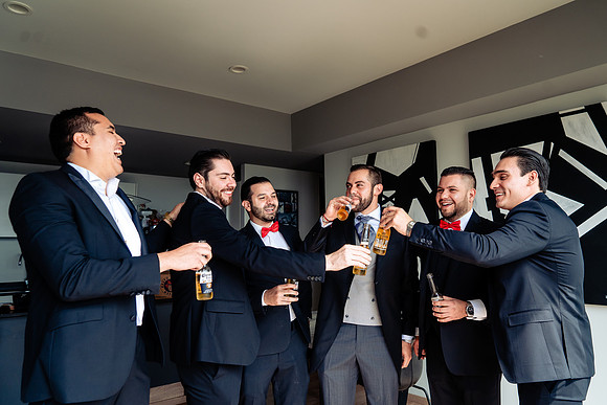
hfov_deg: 68.8
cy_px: 195
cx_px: 324
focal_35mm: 26
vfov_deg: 49.2
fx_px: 443
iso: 500
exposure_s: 1/320
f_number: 5
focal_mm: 24
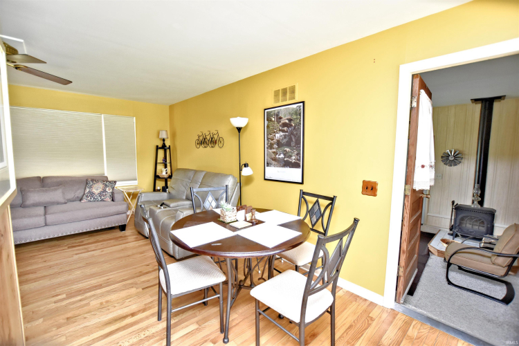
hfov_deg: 100.4
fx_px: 216
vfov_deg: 77.3
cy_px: 173
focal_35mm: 15
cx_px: 260
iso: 1400
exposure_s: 1/60
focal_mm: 10
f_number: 3.5
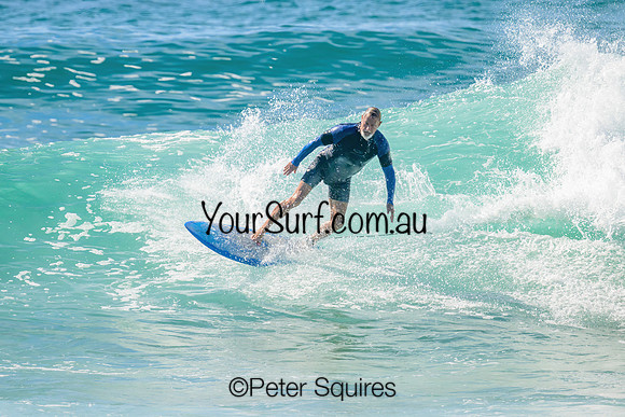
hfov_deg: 2.9
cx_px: 288
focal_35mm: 715
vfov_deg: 1.9
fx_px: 12410
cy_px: 181
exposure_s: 1/2000
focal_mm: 590
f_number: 11
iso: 500
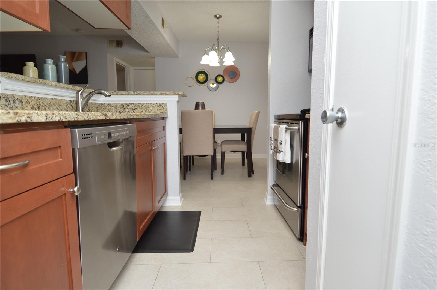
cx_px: 218
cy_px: 145
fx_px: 218
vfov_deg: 67.3
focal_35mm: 18
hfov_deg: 90.1
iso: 400
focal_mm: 12
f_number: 4
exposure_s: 1/60
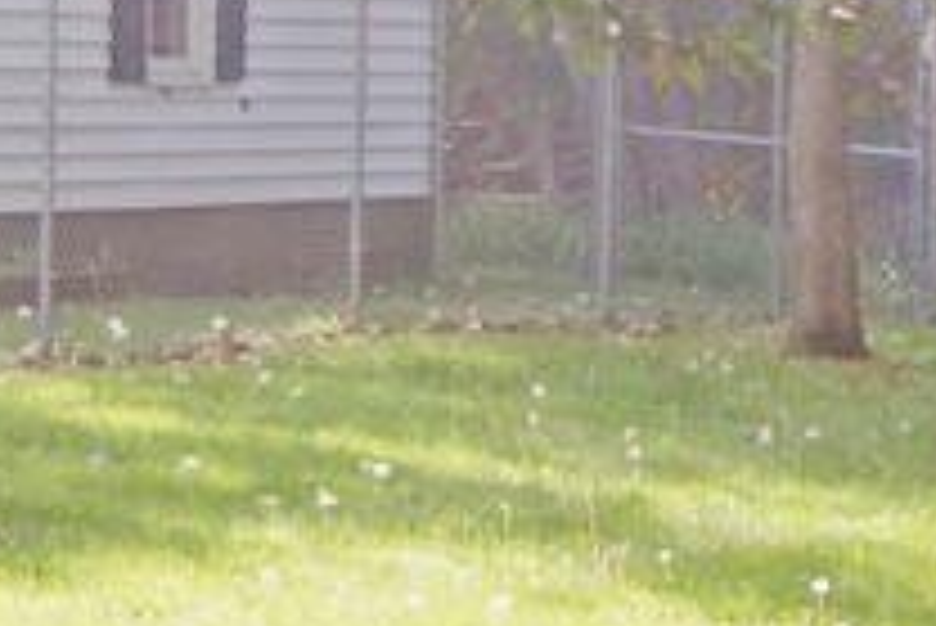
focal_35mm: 274
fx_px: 7118
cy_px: -23
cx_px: 758
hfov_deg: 7.5
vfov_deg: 5.0
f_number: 10
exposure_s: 1/80
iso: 100
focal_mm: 35
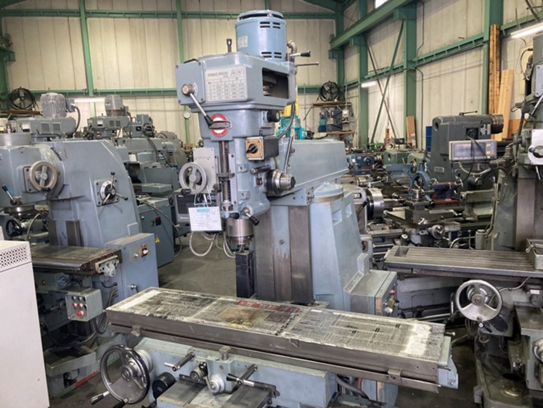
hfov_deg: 63.4
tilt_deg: -7.2
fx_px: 439
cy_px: 204
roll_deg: +1.6
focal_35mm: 28
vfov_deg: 49.7
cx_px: 272
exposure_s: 1/60
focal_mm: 3.99
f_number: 1.8
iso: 125
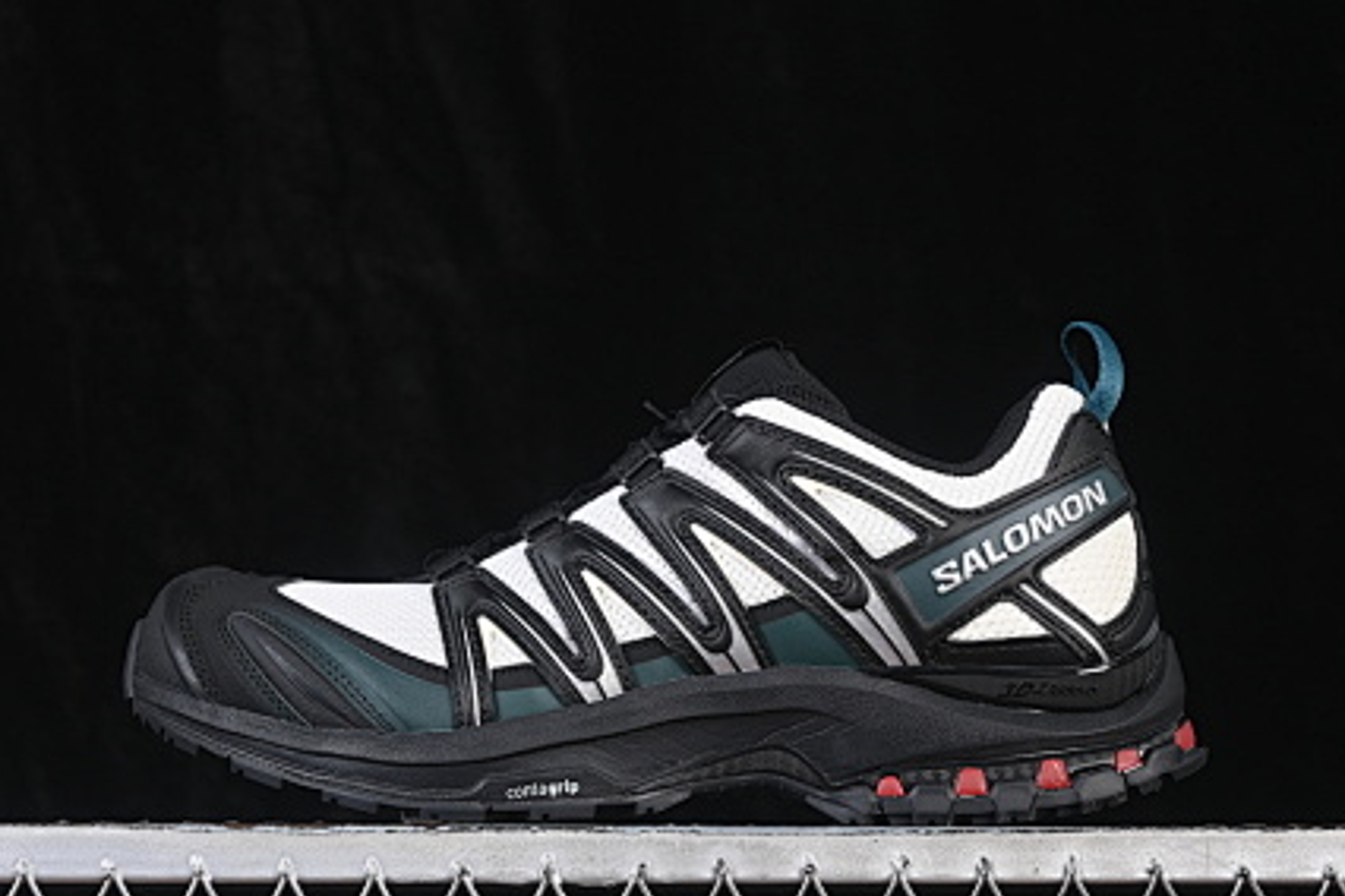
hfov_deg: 23.1
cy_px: 500
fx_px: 3288
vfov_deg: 15.5
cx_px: 663
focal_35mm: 88
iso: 160
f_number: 6.3
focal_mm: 50
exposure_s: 1/60
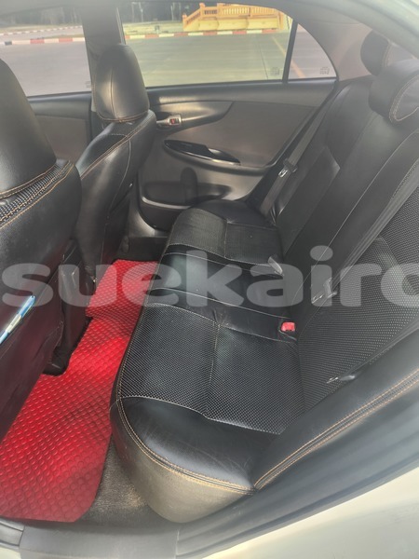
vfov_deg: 73.9
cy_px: 280
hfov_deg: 58.9
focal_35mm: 23
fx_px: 371
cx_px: 210
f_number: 1.8
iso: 125
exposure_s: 1/180
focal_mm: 5.4
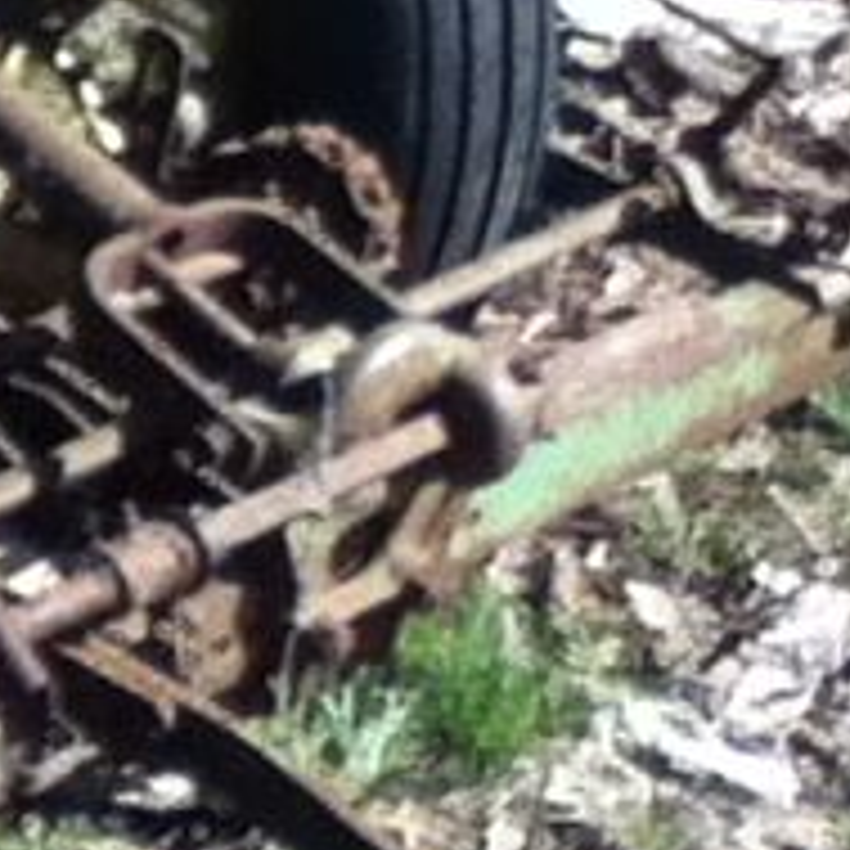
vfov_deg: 12.1
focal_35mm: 144
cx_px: -783
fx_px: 4000
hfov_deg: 11.1
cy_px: 162
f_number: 2.4
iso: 80
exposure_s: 1/565
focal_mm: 3.85
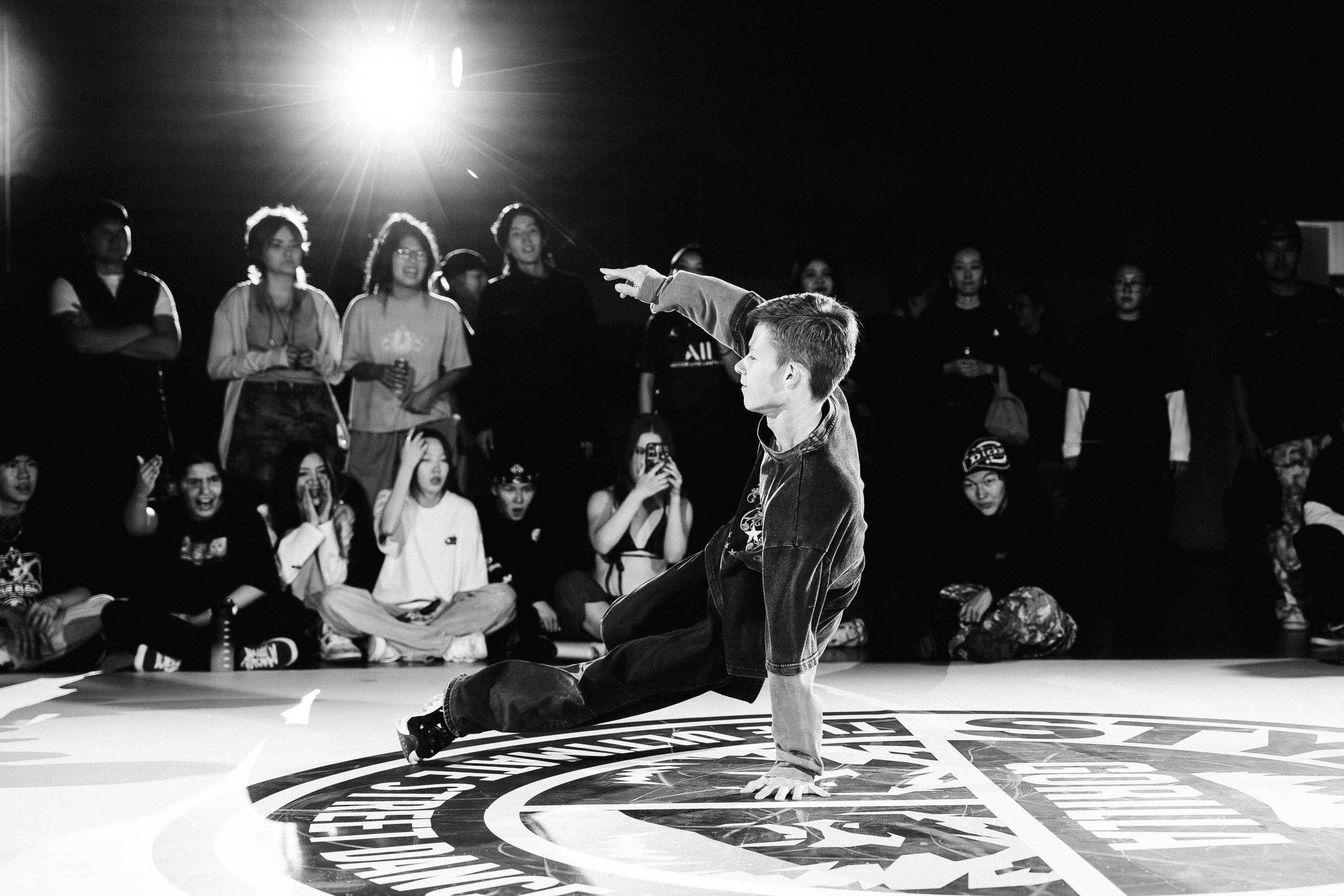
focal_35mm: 53
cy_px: 451
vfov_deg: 25.7
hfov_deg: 37.6
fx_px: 1967
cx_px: 775
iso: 3200
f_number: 2.8
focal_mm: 45
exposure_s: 1/800
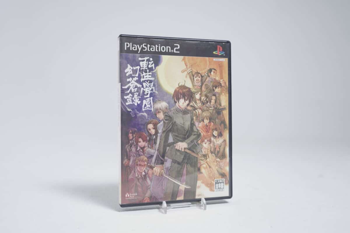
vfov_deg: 36.9
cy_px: 116
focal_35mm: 36
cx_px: 175
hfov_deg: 53.1
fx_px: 350
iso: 100
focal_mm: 36
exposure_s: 1/8
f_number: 4.5
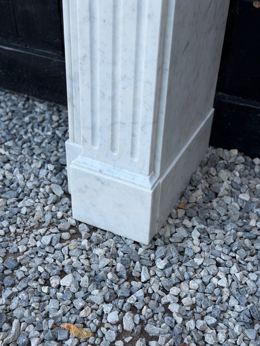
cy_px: 173
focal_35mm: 48
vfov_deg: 39.7
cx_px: 130
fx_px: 481
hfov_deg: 30.3
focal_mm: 6.76
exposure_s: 1/348
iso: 64
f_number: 1.78
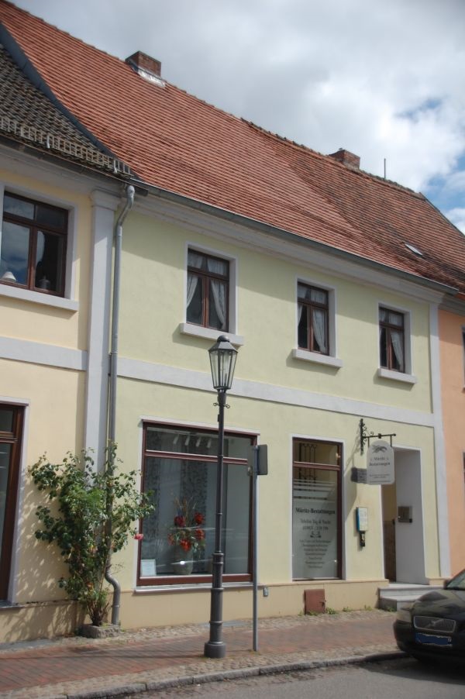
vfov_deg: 49.6
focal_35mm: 39
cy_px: 350
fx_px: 757
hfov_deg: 34.2
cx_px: 232
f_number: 4
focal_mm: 26
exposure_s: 1/1600
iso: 200
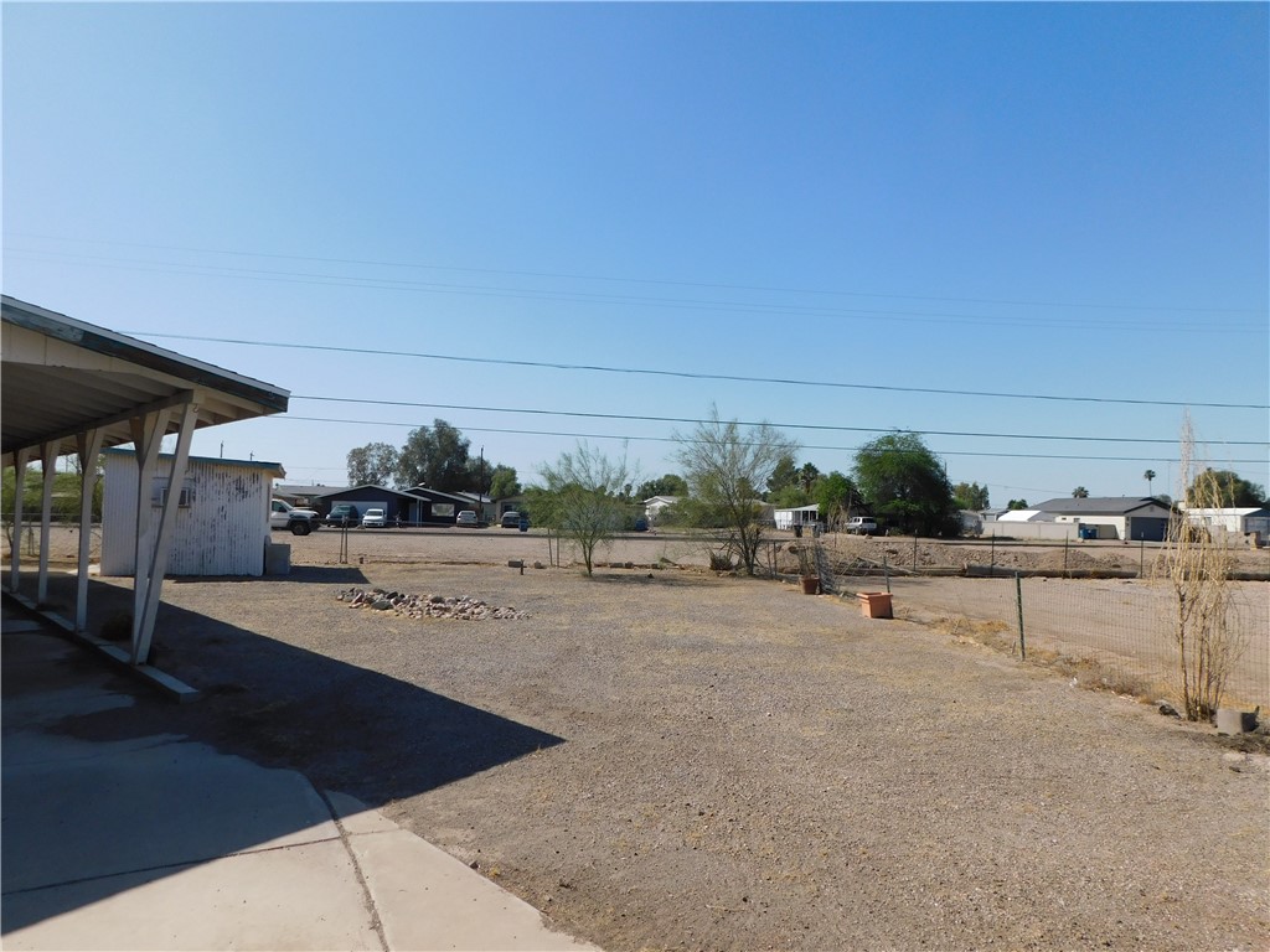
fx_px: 881
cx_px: 635
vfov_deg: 56.8
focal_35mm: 24
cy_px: 476
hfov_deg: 71.6
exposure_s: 1/640
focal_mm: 4.1
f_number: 6
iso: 125
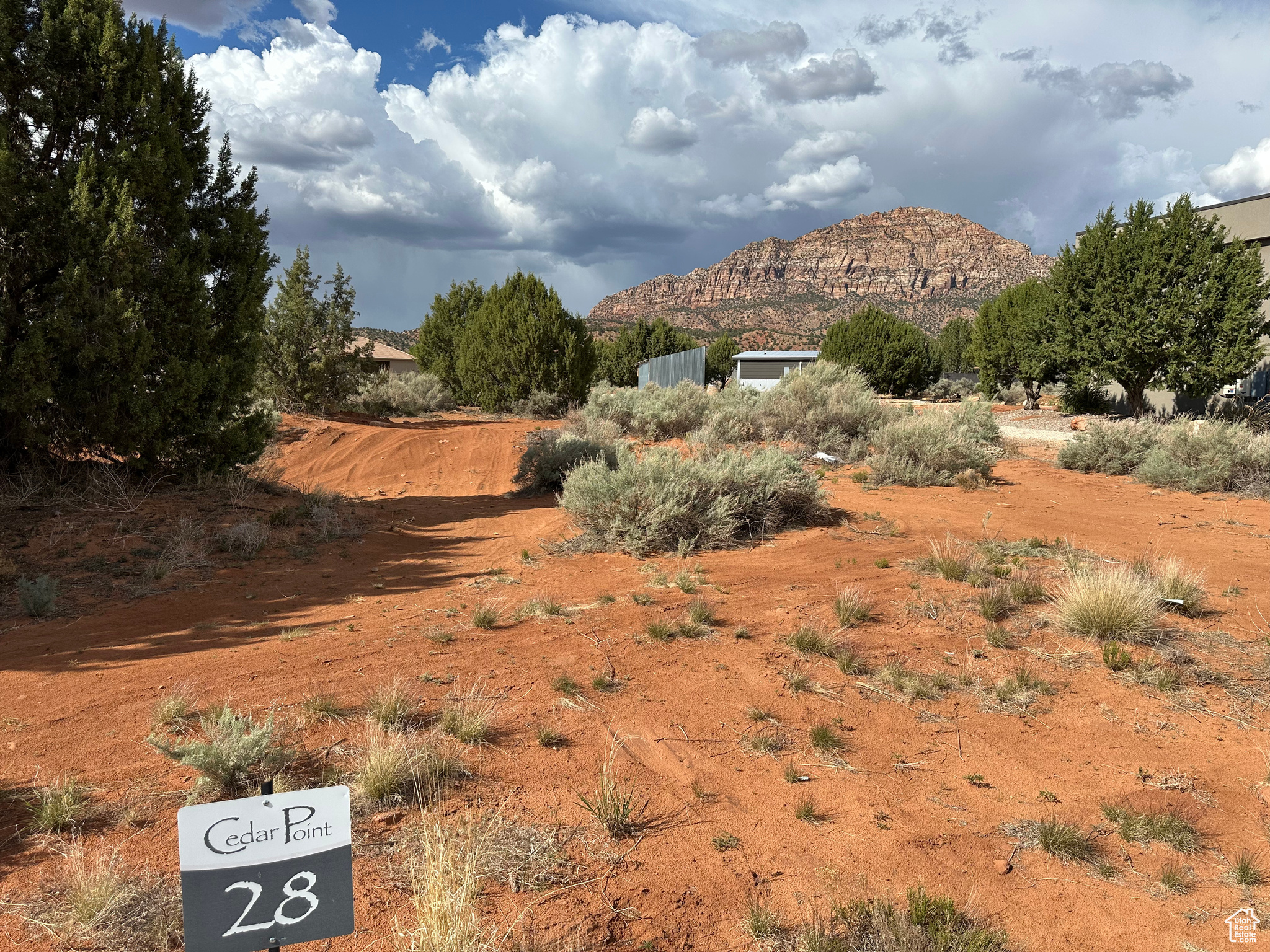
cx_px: 635
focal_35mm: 24
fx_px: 881
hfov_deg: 71.6
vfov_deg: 56.8
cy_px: 476
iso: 80
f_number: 1.78
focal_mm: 6.86
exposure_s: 1/6211
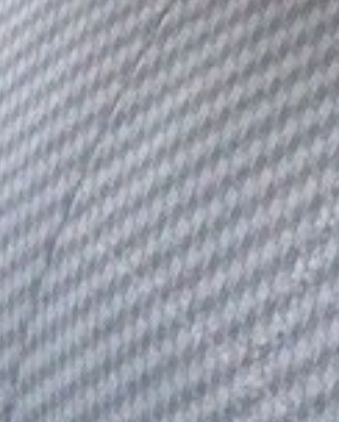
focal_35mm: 105
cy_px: -244
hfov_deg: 14.2
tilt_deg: -19.1
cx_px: 411
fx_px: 1314
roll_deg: -2.6
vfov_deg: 16.4
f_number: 2.4
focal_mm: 4.12
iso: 800
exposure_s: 1/15
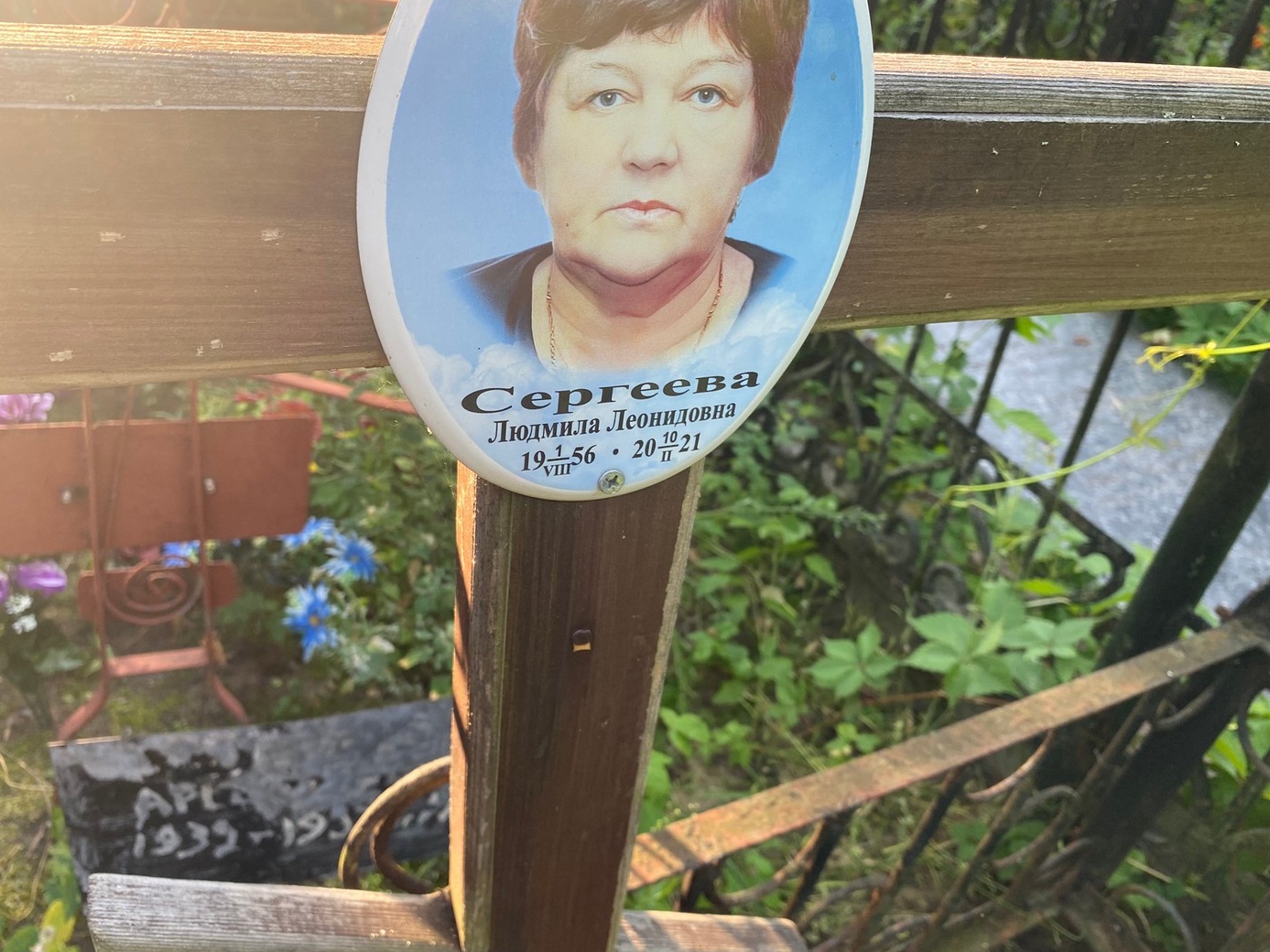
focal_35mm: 27
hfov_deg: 65.3
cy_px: 476
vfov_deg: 51.3
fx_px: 990
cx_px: 627
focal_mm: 4.25
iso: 32
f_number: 1.8
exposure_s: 1/122
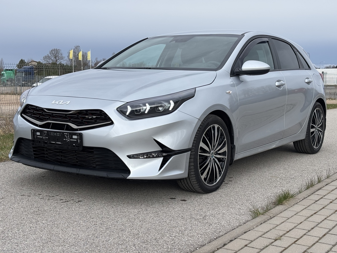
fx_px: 506
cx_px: 168
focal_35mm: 52
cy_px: 126
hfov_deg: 36.8
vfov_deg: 28.0
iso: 32
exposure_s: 1/1458
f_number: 1.6
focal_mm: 5.96
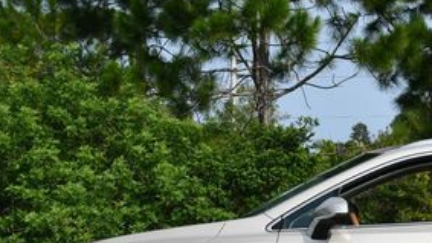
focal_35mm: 114
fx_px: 1305
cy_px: 194
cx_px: 434
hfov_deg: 18.3
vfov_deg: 10.6
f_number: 9
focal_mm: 24
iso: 100
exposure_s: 1/320
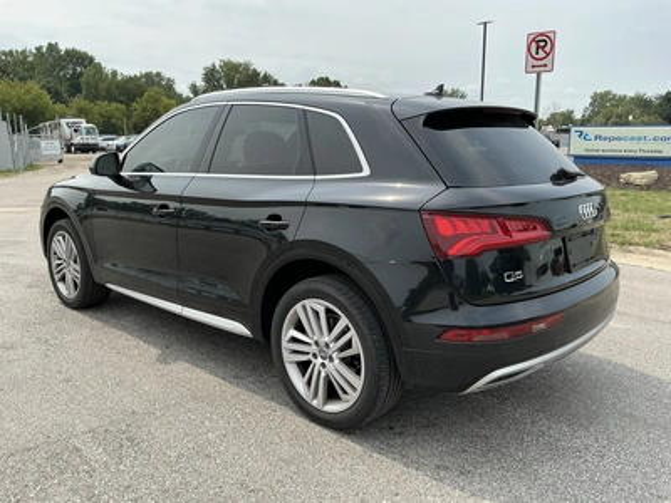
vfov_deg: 49.7
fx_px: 543
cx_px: 336
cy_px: 252
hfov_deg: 63.4
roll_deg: +0.5
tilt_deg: -8.5
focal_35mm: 28
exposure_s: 1/1279
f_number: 1.8
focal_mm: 3
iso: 25
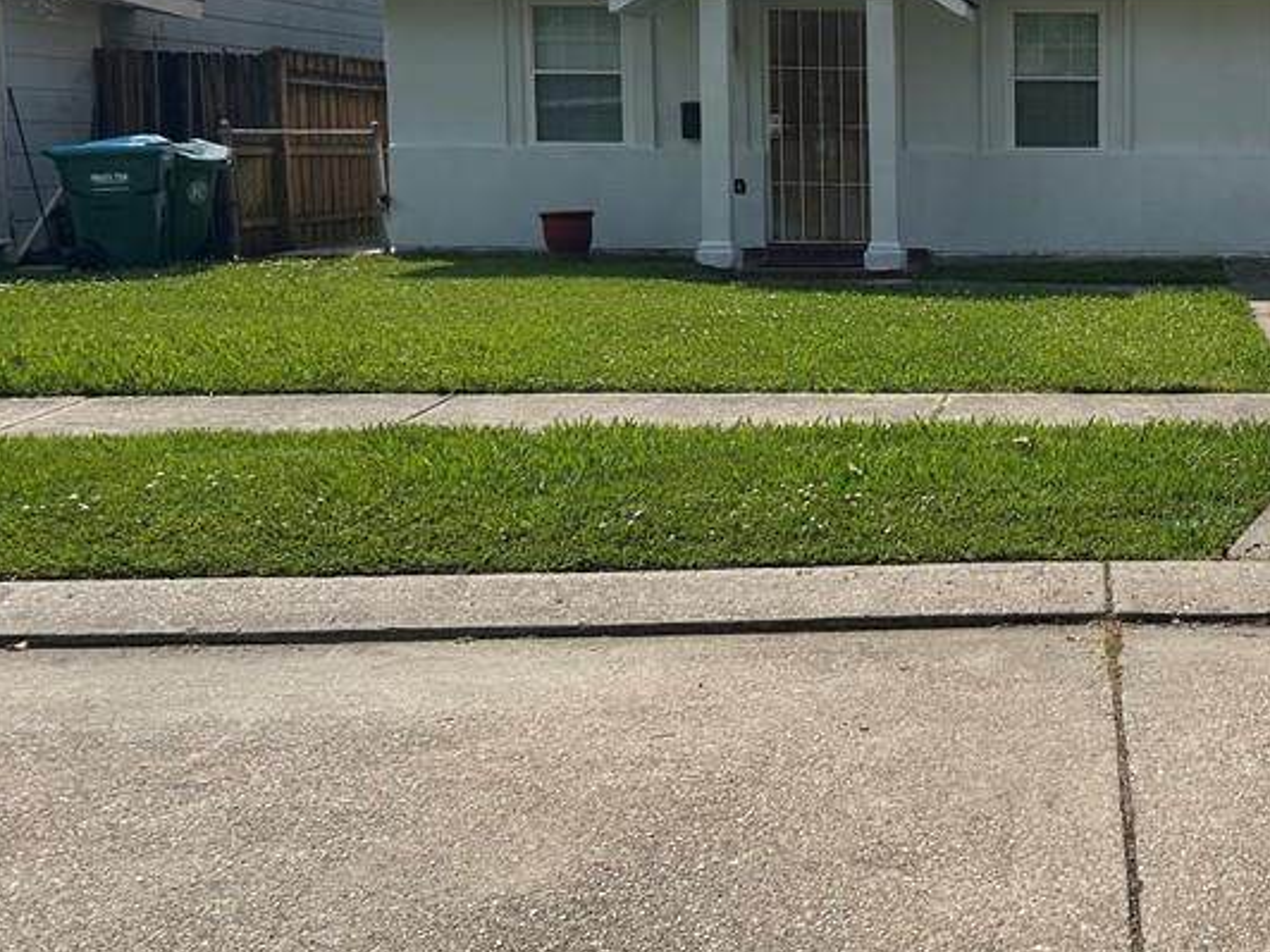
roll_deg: +0.4
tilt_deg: -6.0
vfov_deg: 28.9
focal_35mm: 50
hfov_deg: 36.1
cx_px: 1122
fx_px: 1834
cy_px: 313
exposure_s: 1/6993
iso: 50
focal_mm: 5.7
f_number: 1.5
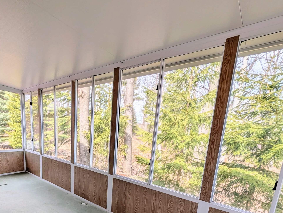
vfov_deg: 64.4
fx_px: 156
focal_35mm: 19
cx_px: 98
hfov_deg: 82.2
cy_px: 162
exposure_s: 1/568
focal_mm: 2.02
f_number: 1.7
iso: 50
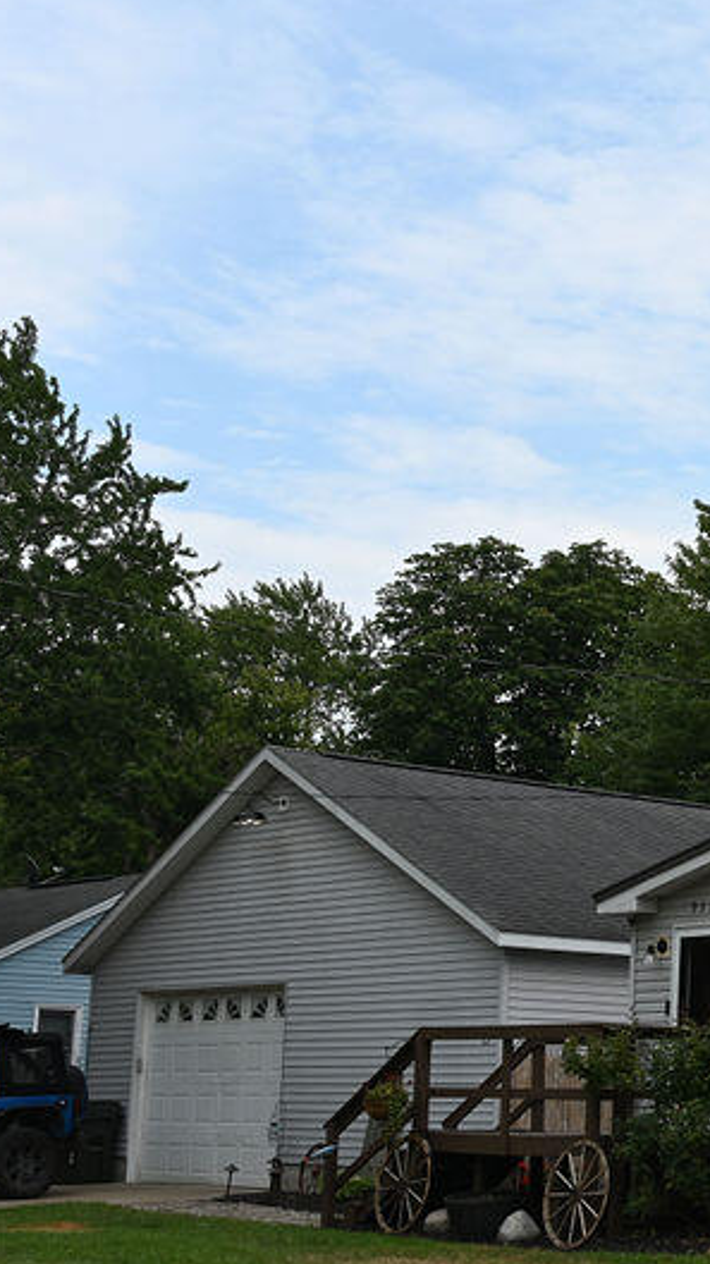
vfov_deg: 30.6
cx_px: 1002
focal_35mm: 69
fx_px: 2313
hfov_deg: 16.2
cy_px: 673
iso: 100
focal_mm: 34
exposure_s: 1/250
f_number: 5.6
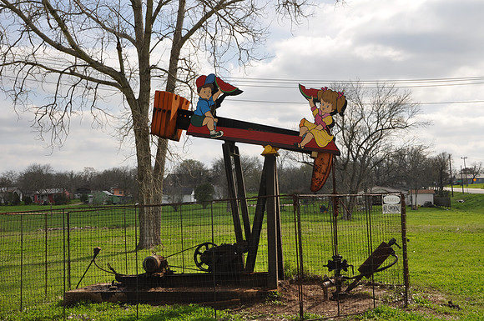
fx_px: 685
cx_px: 242
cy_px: 160
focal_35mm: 51
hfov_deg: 38.9
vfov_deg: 26.4
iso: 200
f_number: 11
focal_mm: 34
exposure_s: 1/200
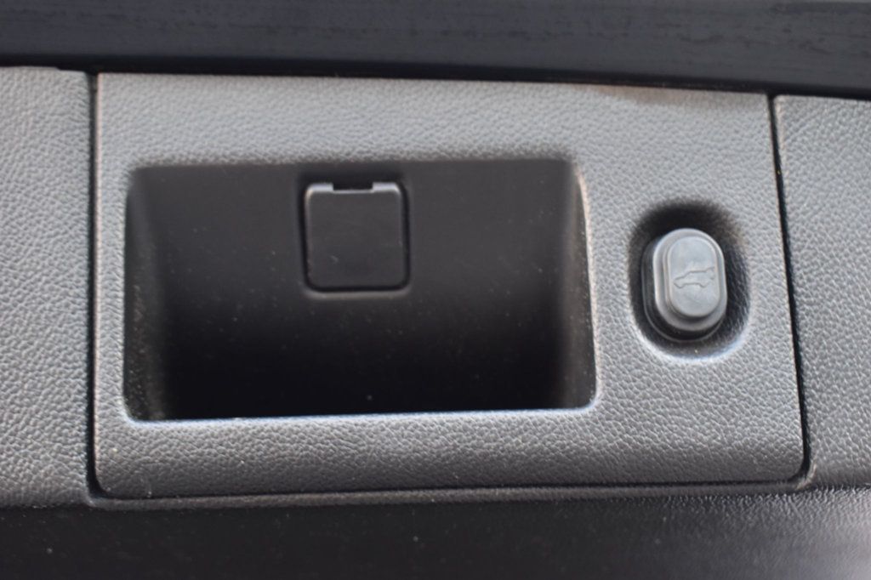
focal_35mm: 51
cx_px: 436
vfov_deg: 26.5
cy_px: 290
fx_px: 1233
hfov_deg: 38.9
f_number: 6.3
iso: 800
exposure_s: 1/15
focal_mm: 34
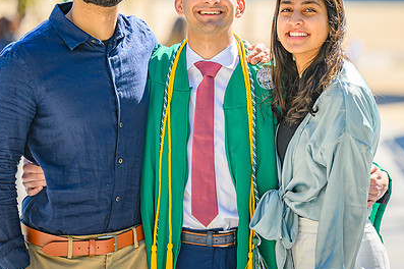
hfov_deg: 10.2
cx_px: 177
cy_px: 78
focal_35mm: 201
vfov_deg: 6.8
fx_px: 2254
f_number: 2.8
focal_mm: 135
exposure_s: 1/1250
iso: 110
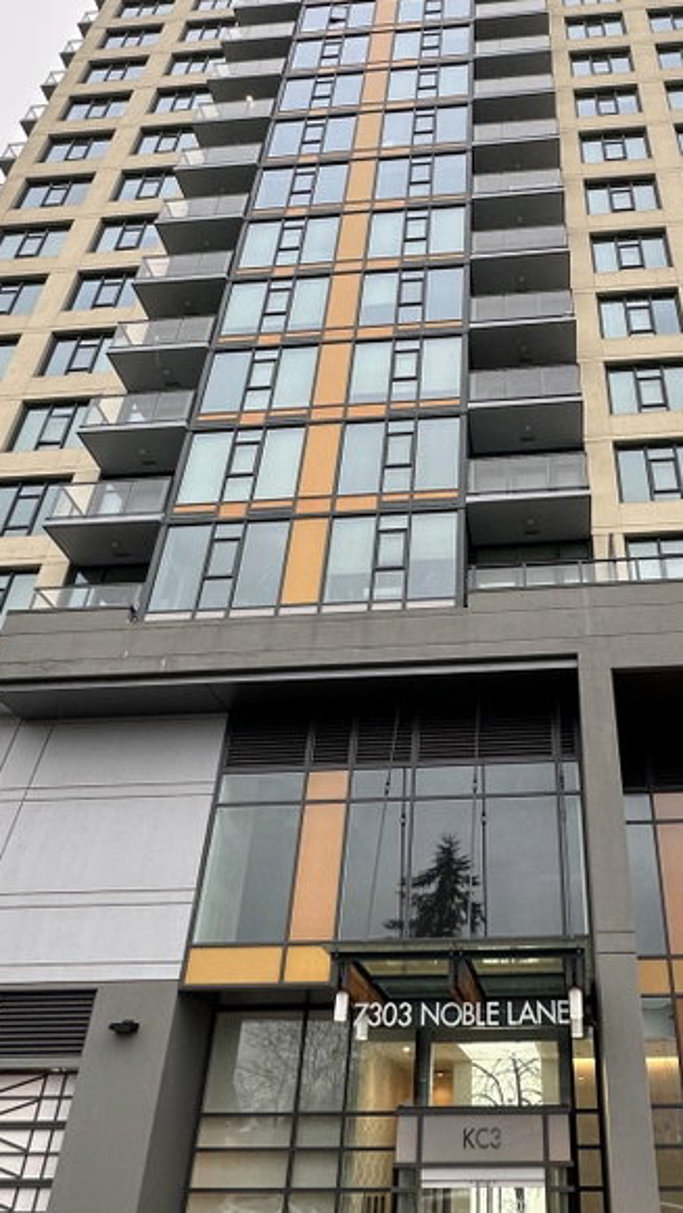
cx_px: 493
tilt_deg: +36.0
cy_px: 544
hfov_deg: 40.6
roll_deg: +1.5
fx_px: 901
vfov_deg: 67.7
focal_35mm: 28
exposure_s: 1/99
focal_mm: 2.22
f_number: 2.2
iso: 100
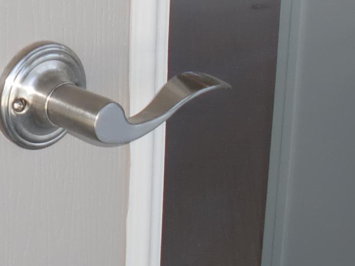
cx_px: -85
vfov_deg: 10.3
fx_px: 1477
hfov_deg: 13.3
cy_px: 53
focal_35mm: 144
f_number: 2.8
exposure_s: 1/125
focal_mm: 6.3
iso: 64
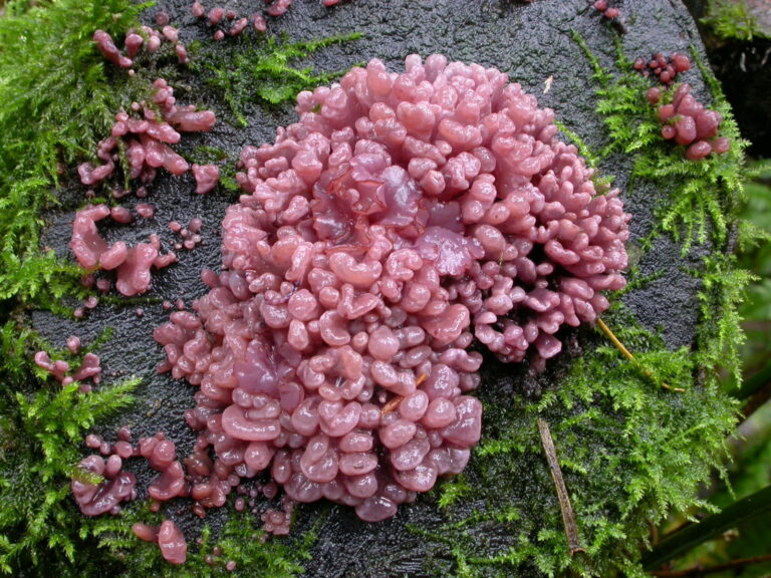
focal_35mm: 60
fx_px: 1336
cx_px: 386
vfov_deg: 24.4
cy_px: 289
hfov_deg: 32.2
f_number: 8.8
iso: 100
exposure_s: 1/1.5
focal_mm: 12.4
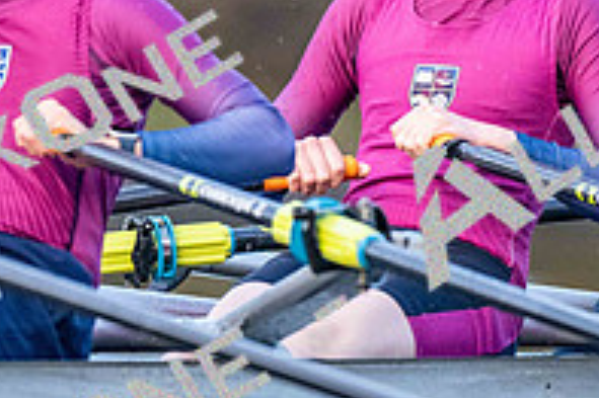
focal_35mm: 1769
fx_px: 29409
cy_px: 2
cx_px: 152
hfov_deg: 1.2
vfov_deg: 0.8
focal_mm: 600
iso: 4500
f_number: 4
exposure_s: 1/2500
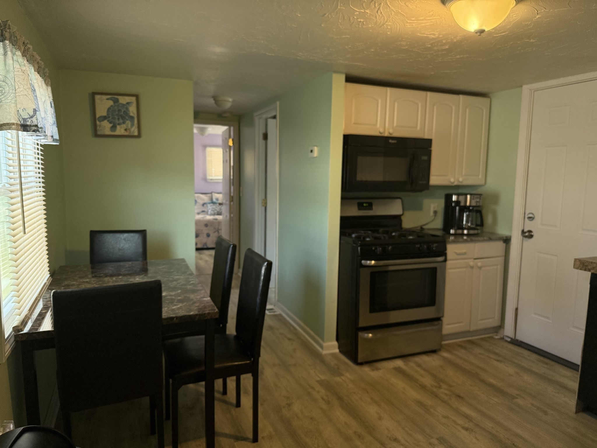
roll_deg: -1.2
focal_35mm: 24
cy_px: 224
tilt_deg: -6.2
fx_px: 414
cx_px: 298
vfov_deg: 56.8
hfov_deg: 71.6
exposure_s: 1/111
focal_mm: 6.76
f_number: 1.78
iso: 200
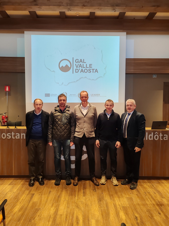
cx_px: 84
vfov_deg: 65.3
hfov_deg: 51.4
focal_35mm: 27
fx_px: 176
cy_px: 113
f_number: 1.9
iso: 2000
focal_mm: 6.12
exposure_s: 1/100
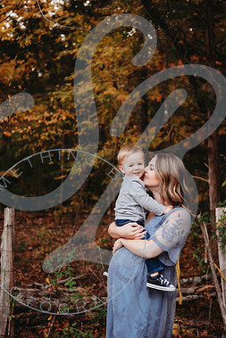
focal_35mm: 57
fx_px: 536
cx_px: 104
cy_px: 164
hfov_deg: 23.8
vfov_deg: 35.0
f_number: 2.8
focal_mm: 48
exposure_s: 1/160
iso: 100
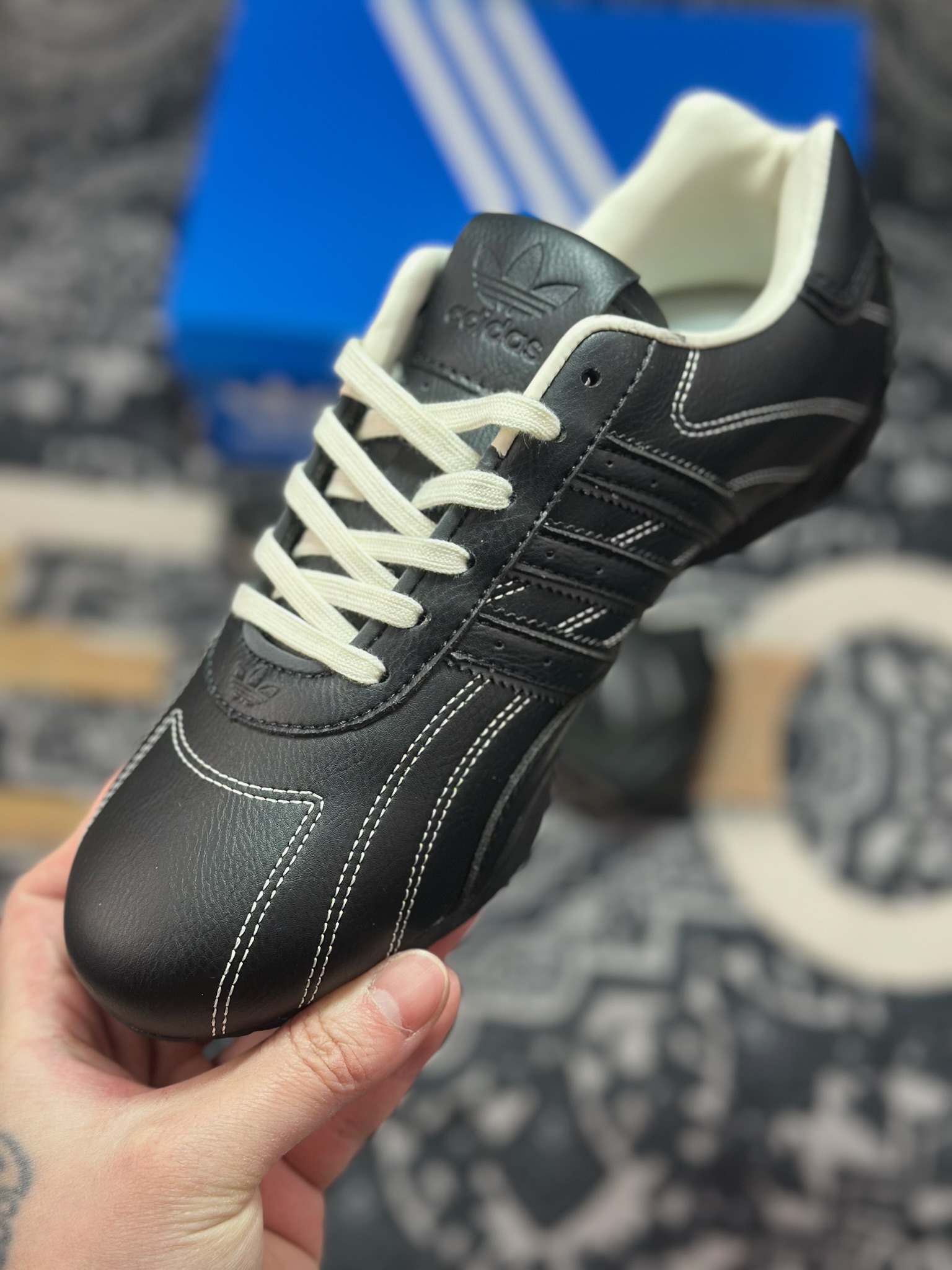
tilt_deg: -62.1
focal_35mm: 48
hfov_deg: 30.3
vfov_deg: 39.7
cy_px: 635
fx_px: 1760
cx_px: 476
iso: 80
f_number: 1.78
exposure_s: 1/494
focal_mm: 6.86
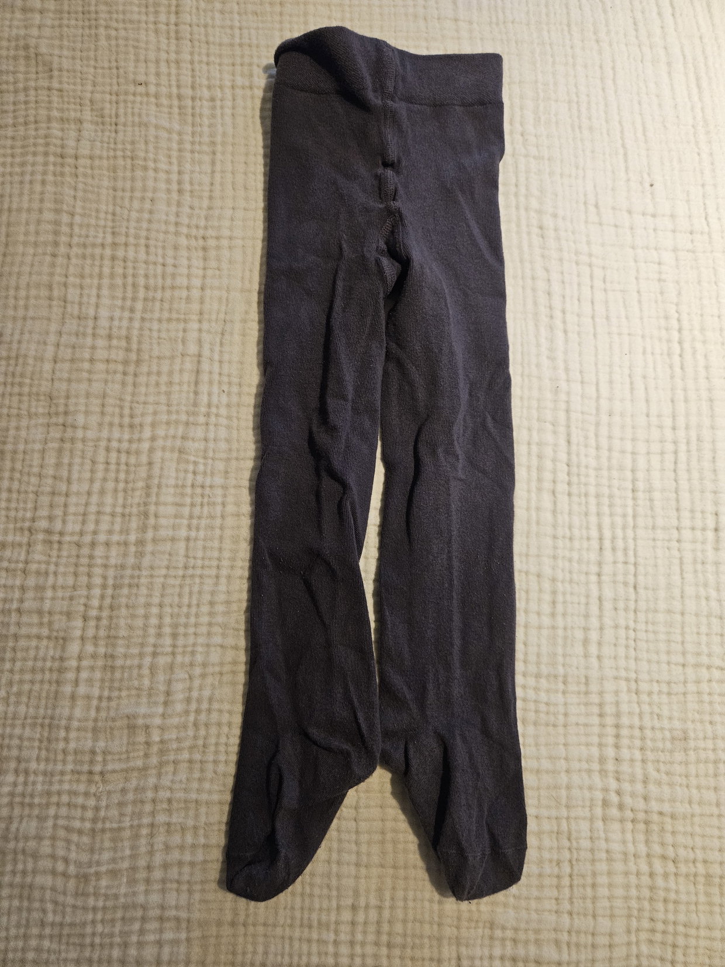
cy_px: 484
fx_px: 642
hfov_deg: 58.9
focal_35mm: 23
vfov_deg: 73.9
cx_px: 362
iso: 640
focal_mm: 5.4
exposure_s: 1/100
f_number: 1.8
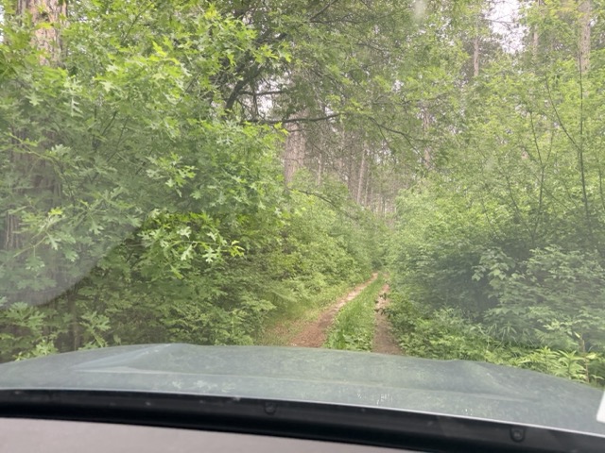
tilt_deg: +4.9
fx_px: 419
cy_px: 226
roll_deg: -3.7
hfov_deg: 71.6
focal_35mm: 24
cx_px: 302
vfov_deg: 56.8
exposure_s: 1/162
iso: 160
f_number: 1.78
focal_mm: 6.76
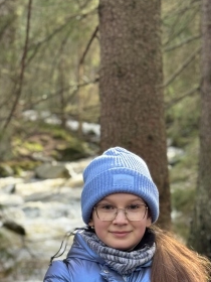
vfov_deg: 18.8
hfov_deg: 14.4
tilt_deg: -8.0
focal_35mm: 103
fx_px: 837
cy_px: 239
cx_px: 99
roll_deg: -0.3
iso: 100
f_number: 1.78
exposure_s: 1/80
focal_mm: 6.86
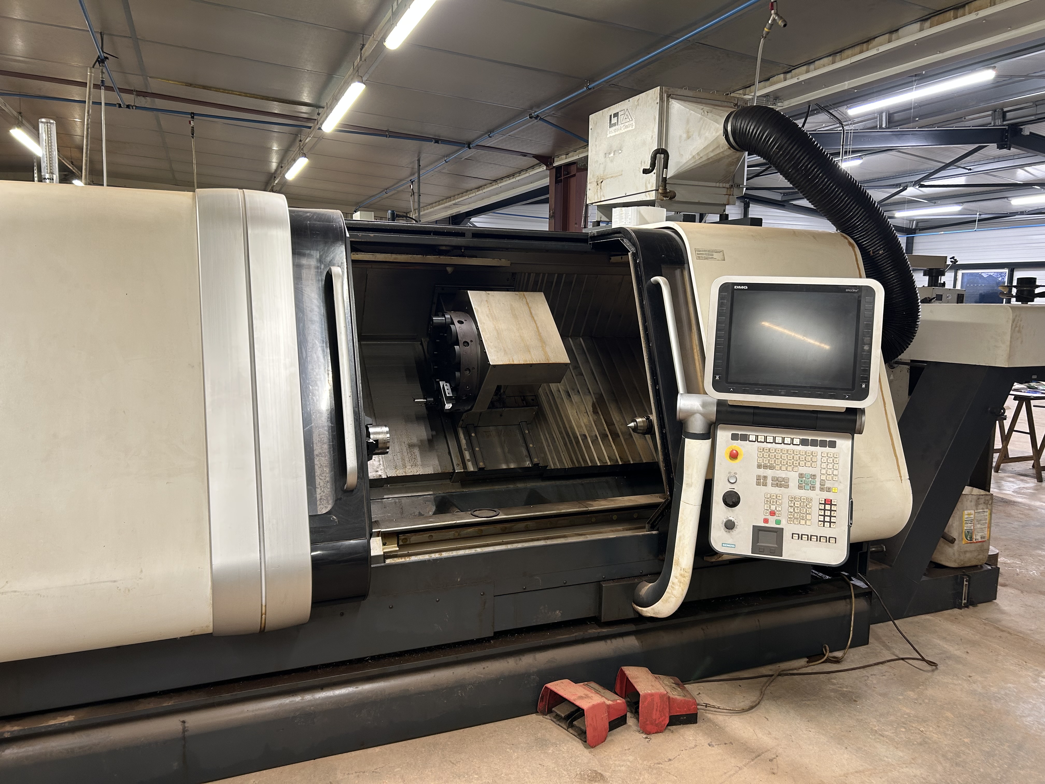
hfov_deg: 67.3
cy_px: 392
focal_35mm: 26
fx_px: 785
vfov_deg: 53.1
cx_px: 522
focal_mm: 5.7
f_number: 1.5
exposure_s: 1/50
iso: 80
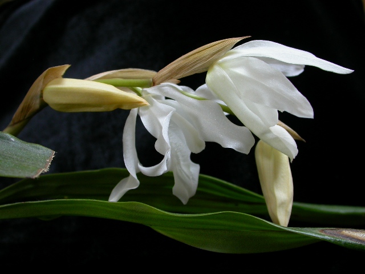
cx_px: 182
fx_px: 422
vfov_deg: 36.0
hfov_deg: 46.8
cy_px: 137
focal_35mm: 40
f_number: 2.6
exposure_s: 1/32.5
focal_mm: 8.4
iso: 100
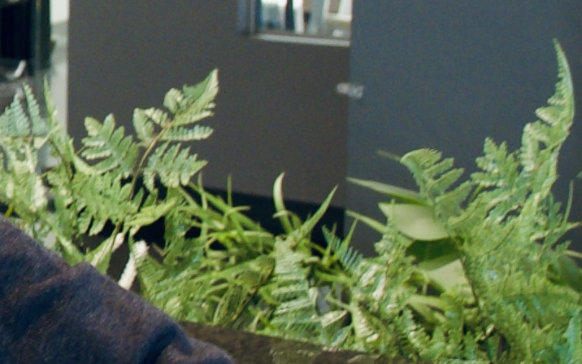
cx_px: -372
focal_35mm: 183
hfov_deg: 10.9
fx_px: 2902
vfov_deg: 7.1
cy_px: -51
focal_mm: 20
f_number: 5
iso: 200
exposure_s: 1/5
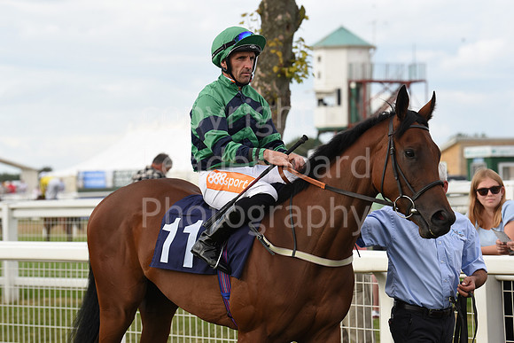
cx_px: 257
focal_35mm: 135
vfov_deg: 10.2
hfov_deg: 15.2
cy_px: 172
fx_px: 1928
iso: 800
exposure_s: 1/1600
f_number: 5.6
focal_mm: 135
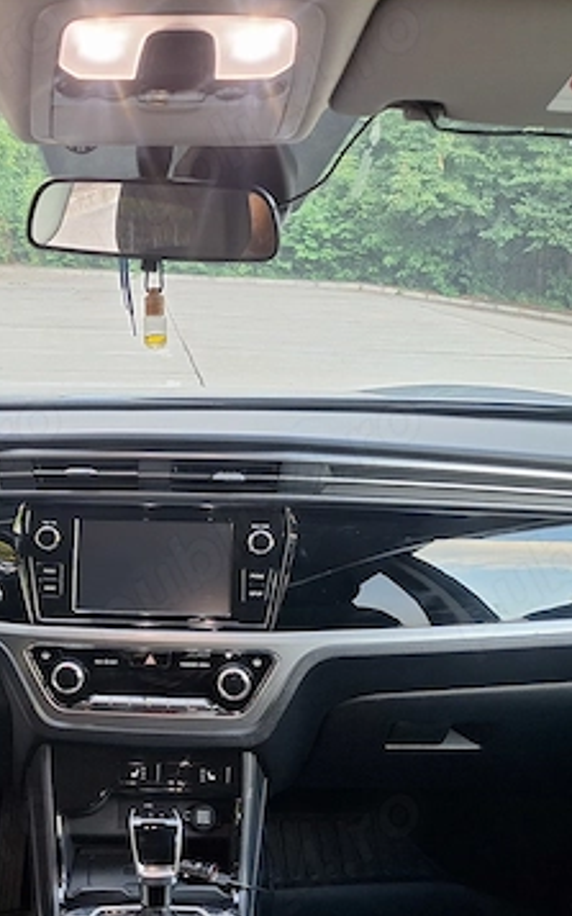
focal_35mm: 41
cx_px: 74
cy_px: 549
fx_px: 1023
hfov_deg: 30.1
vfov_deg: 47.9
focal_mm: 5.54
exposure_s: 1/40
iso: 80
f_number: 1.8
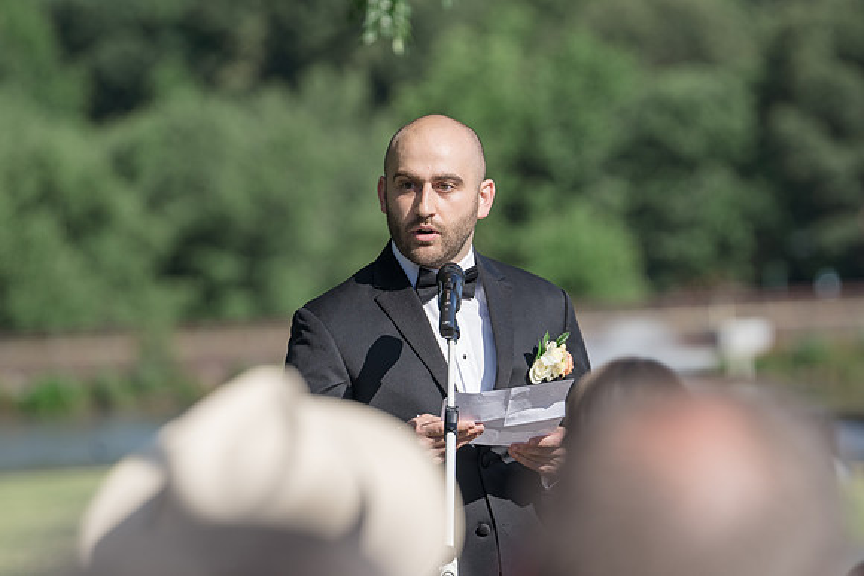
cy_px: 317
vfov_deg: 6.2
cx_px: 475
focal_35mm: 220
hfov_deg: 9.4
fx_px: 5282
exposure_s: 1/1000
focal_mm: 200
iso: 100
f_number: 4
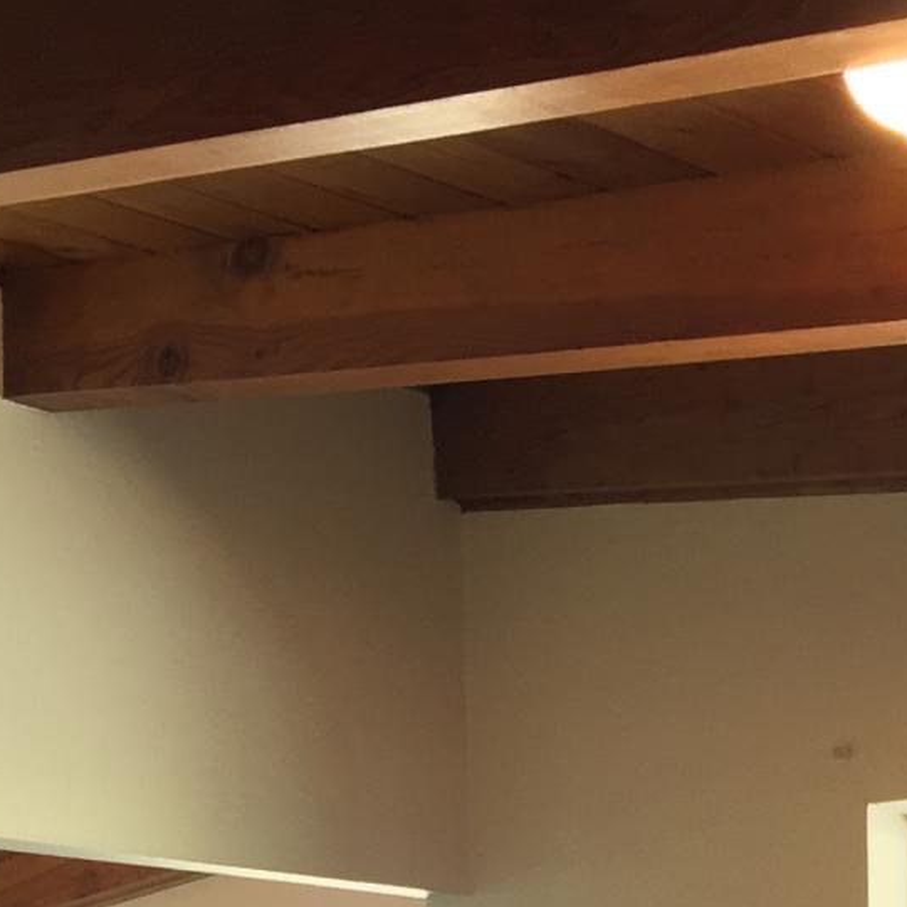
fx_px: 2816
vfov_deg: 15.8
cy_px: 1596
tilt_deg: -7.4
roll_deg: -0.1
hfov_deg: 18.2
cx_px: 699
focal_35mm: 95
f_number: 2.2
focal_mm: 4.15
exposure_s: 1/30
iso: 64
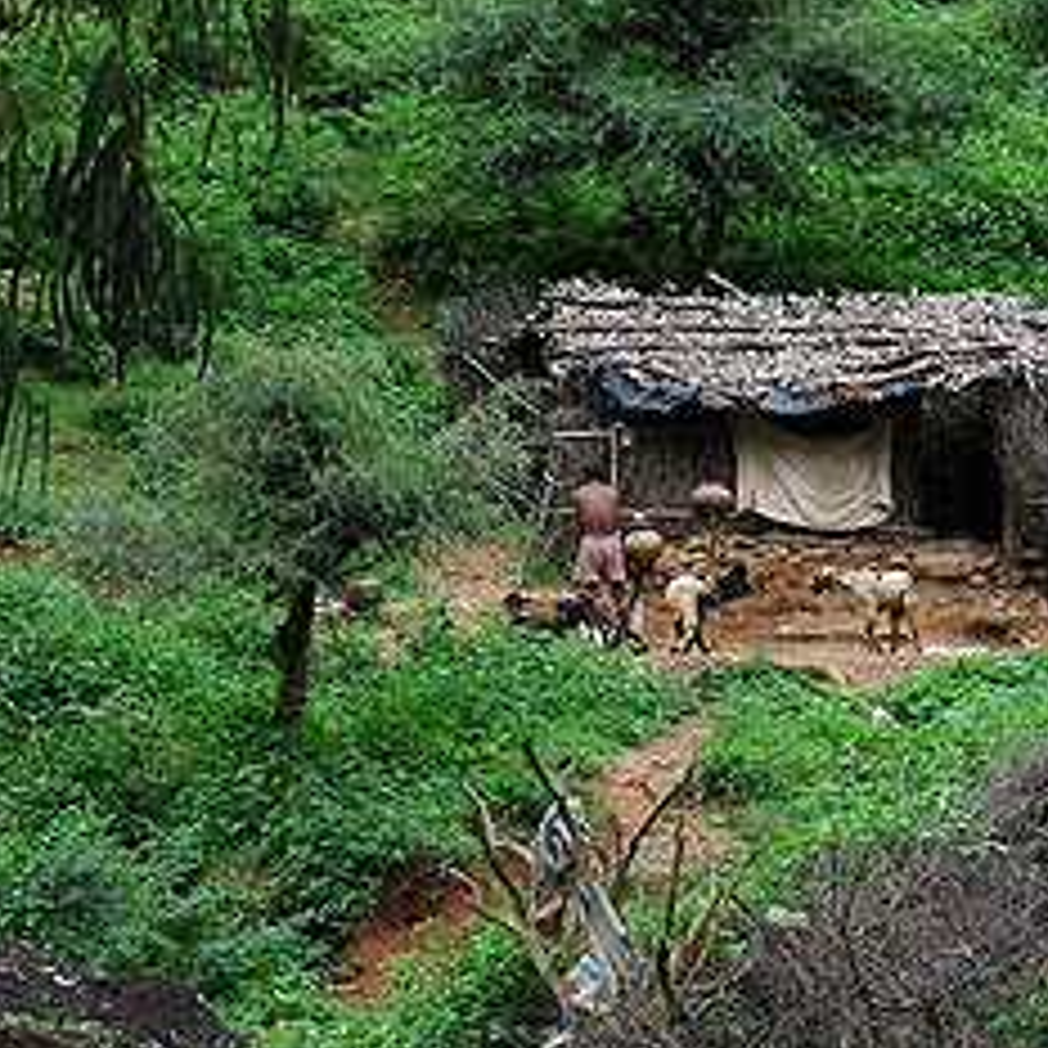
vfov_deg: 9.3
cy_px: 639
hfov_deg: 9.3
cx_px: 657
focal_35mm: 189
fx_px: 6468
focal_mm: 75
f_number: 10
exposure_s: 1/200
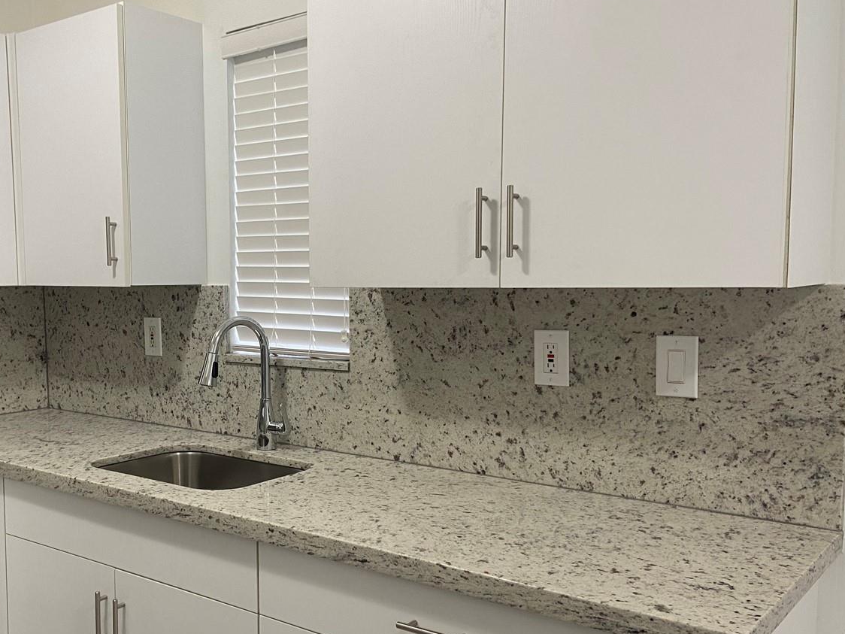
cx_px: 265
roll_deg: +0.7
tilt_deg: -6.8
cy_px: 355
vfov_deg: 38.6
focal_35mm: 37
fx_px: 903
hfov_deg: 49.1
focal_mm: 4.25
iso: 80
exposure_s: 1/60
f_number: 1.8
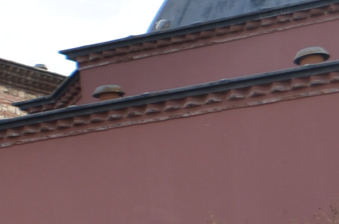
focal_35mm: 202
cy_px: 135
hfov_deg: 8.9
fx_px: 1898
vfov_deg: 6.8
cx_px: -551
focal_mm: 24
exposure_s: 1/160
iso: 200
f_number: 6.3
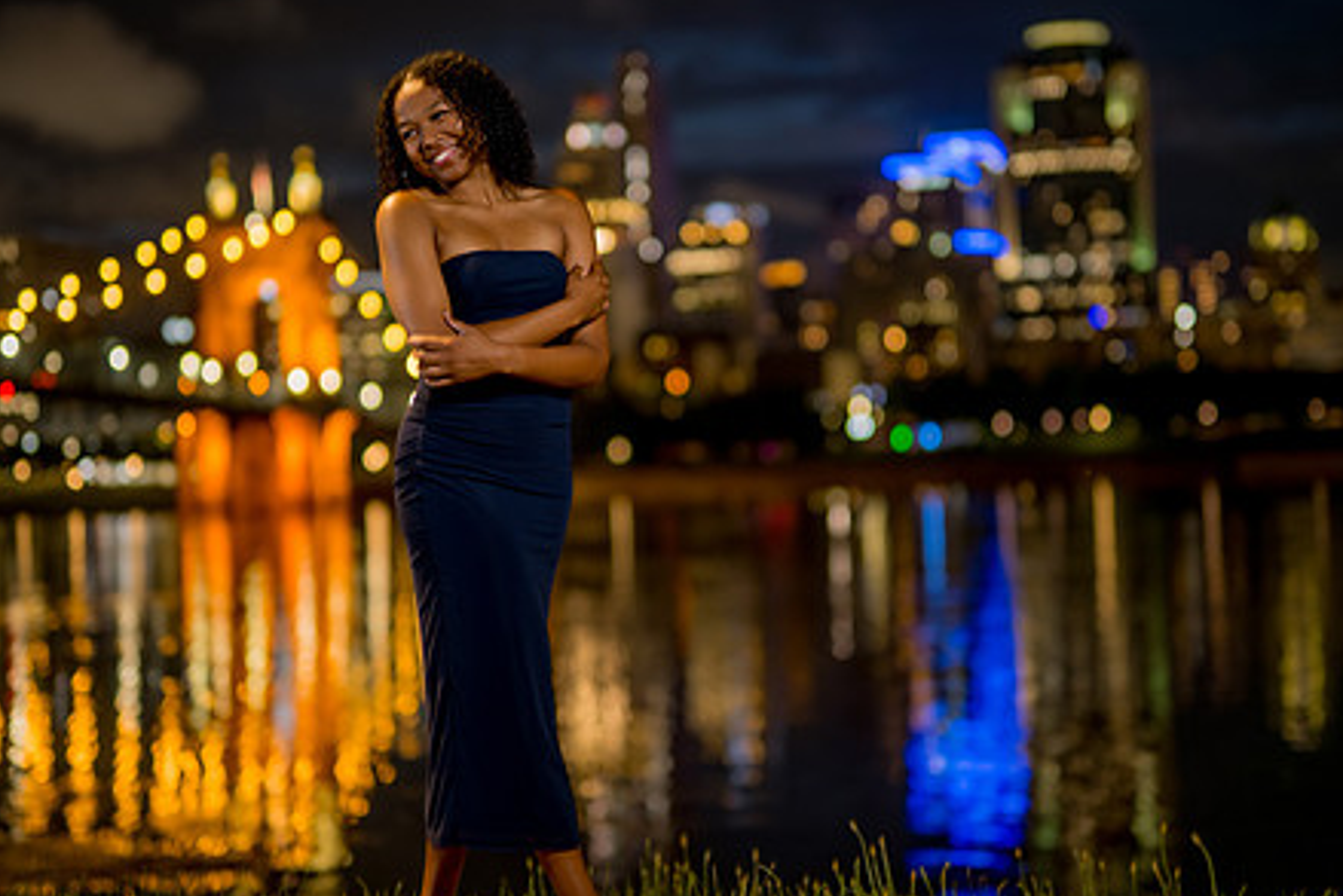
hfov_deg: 30.5
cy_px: 427
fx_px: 2463
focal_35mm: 66
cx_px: 667
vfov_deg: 20.6
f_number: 1.2
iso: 320
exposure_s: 1/50
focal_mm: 50
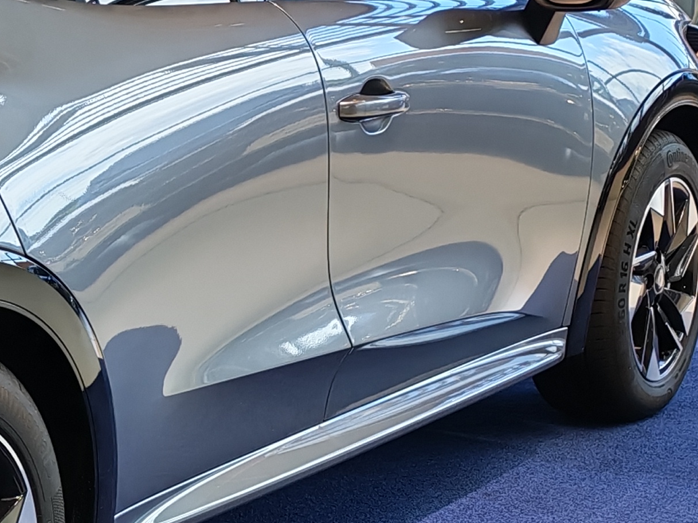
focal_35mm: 111
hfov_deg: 16.8
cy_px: 306
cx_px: -201
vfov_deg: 13.3
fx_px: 2238
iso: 100
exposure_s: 1/100
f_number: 1.9
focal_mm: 6.12
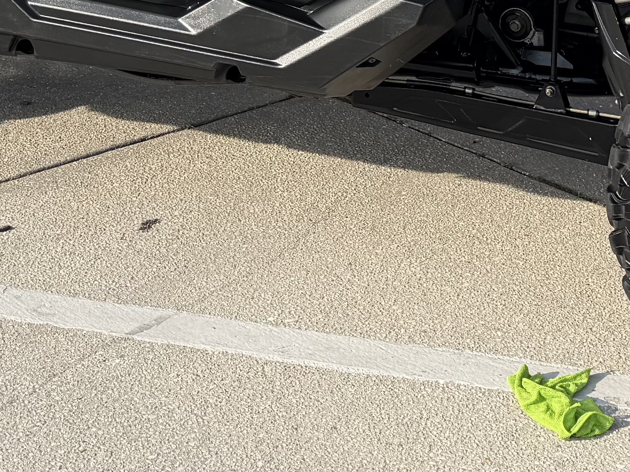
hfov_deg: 22.3
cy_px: -345
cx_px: 289
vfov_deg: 14.9
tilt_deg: -1.1
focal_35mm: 88
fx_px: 1601
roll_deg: +1.4
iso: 80
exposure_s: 1/2445
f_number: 1.78
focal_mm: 6.76
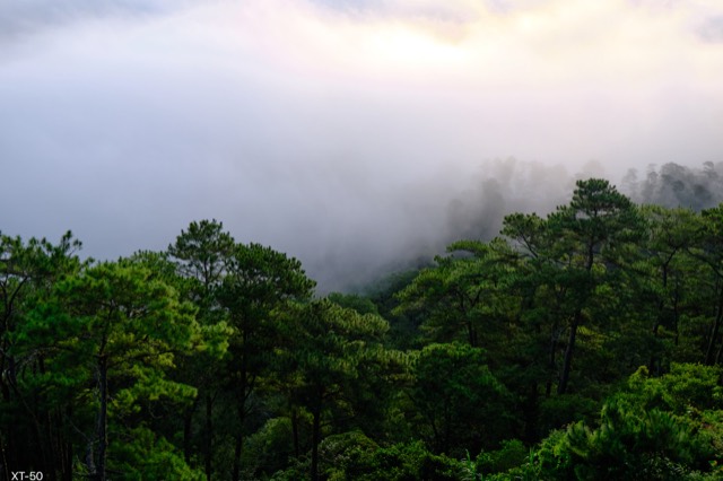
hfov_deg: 62.0
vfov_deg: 43.6
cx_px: 362
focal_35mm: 30
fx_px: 602
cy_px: 240
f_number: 4
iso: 320
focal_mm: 19.7
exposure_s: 1/250
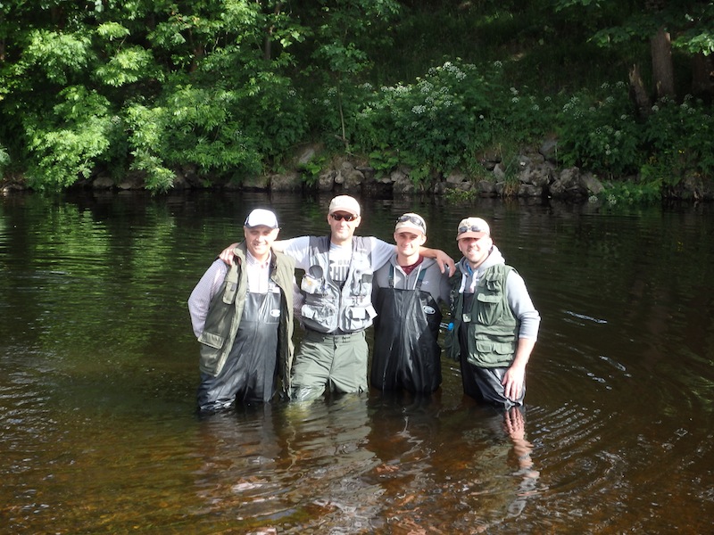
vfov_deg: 25.7
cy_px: 268
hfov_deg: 33.8
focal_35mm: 57
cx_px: 357
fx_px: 1176
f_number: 5.1
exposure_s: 1/160
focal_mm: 10.1
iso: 125
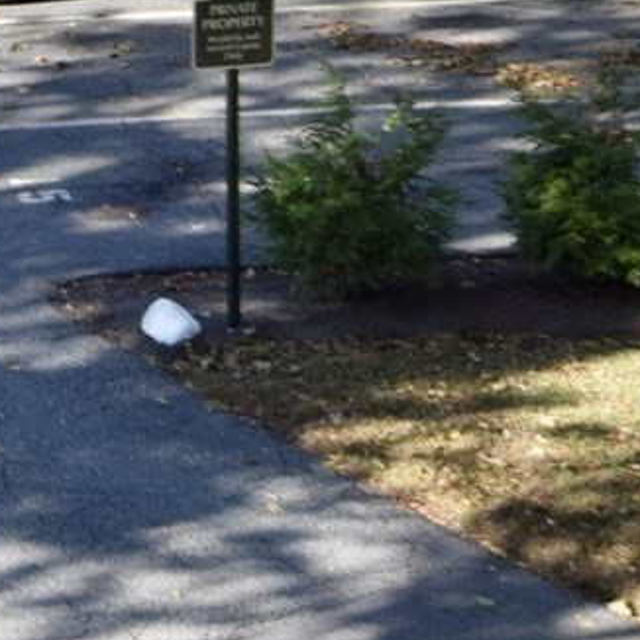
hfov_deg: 10.4
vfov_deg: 10.3
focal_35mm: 160
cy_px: -506
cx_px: -467
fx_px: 3347
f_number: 8
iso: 200
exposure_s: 1/250
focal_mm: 20
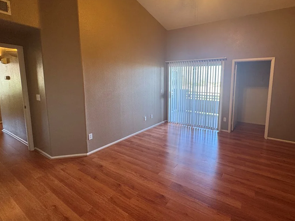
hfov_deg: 90.0
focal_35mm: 17
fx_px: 145
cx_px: 175
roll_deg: -0.1
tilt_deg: -7.7
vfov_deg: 74.5
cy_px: 99
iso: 160
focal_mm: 2.22
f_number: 2.2
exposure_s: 1/120
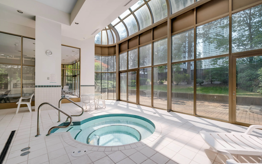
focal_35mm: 14
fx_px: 100
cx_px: 135
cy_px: 88
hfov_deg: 105.3
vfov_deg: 78.5
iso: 100
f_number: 4
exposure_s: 1/3200
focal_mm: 13
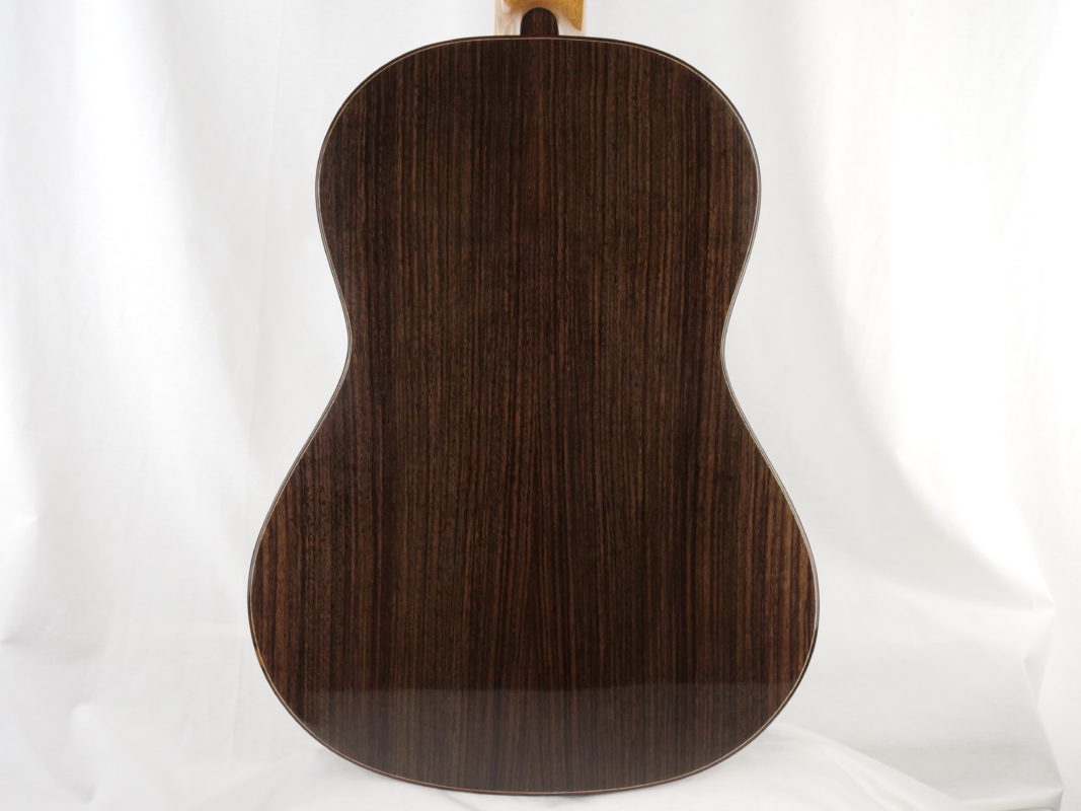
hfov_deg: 33.2
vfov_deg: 25.2
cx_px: 540
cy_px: 406
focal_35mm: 58
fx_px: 1811
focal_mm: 29
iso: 1250
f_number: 10
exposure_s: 1/60
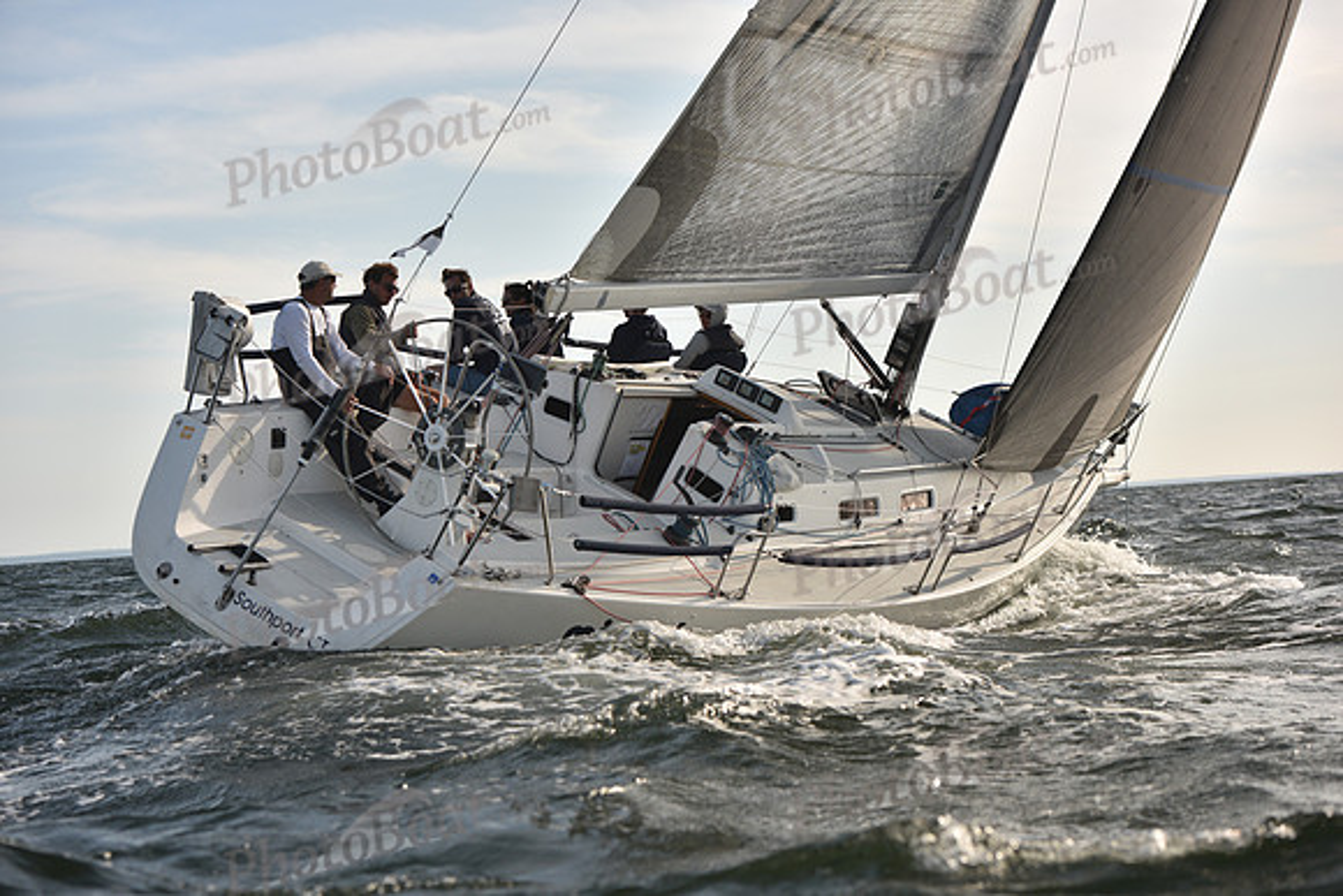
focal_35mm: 70
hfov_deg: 28.8
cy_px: 448
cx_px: 672
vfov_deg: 19.5
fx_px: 2612
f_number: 4.5
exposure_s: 1/800
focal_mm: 70
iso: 250
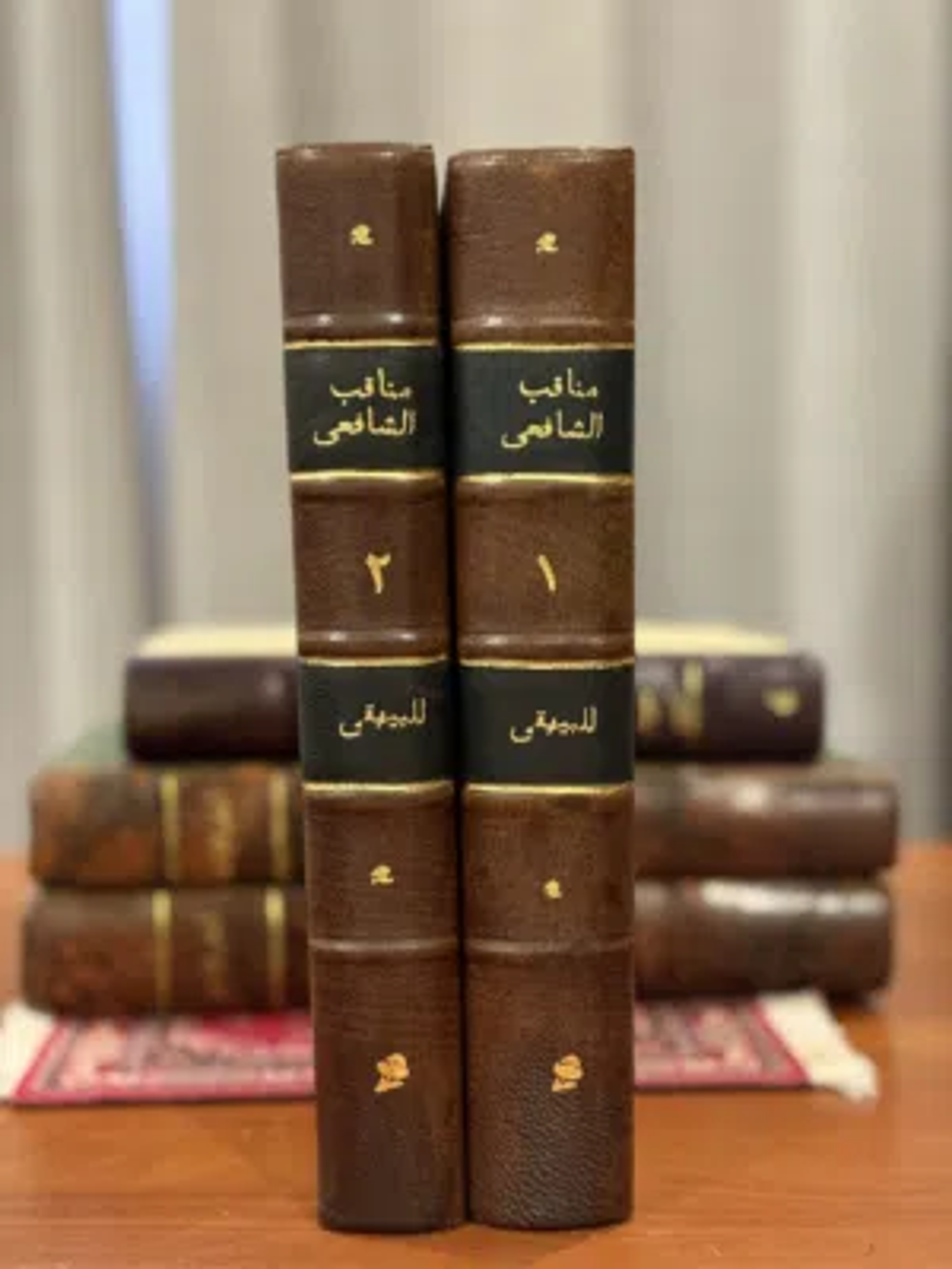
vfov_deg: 36.8
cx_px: 476
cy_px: 634
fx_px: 1907
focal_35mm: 52
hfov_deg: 28.0
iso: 200
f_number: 1.6
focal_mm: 5.96
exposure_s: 1/33
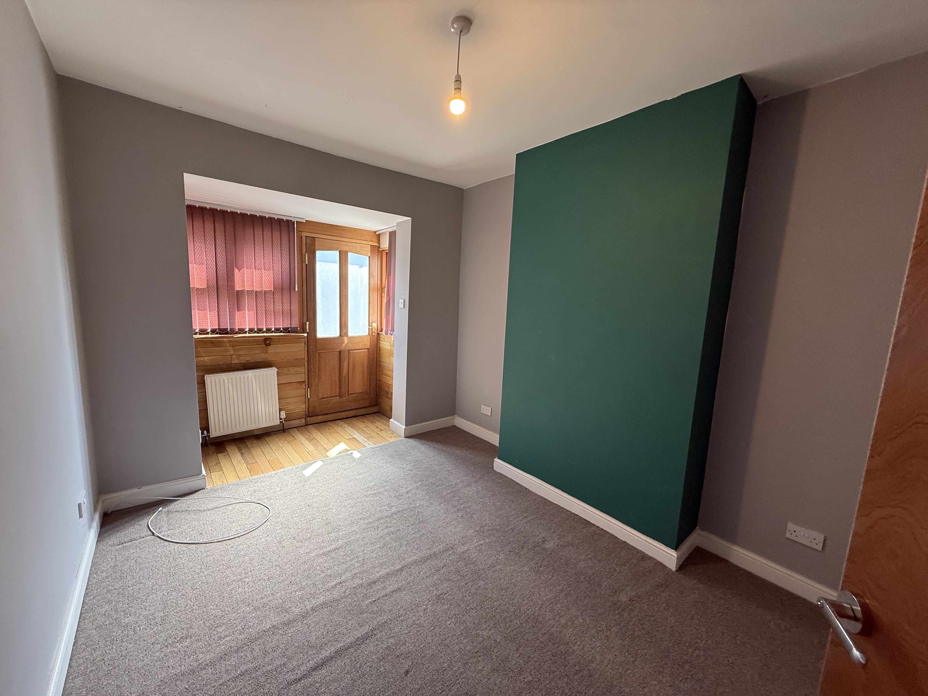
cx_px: 464
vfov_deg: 85.7
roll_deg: -2.7
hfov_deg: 102.1
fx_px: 375
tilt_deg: -7.5
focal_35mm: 14
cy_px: 348
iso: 200
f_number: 2.2
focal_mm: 2.22
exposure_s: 1/100
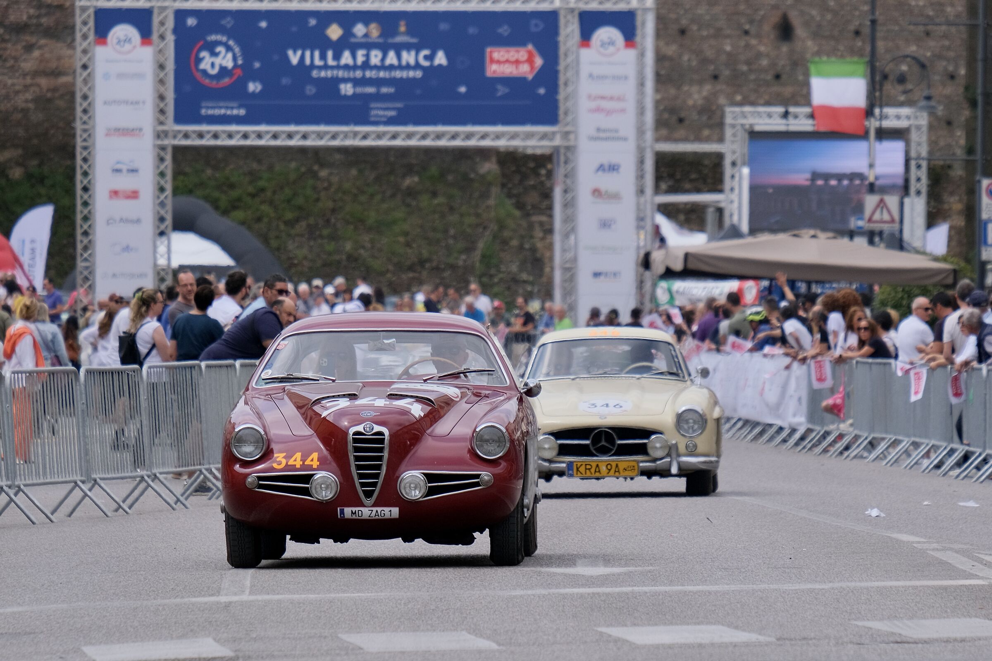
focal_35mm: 300
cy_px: 330
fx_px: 8266
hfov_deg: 6.9
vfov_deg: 4.6
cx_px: 496
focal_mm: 200
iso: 800
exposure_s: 1/1500
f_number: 5.6
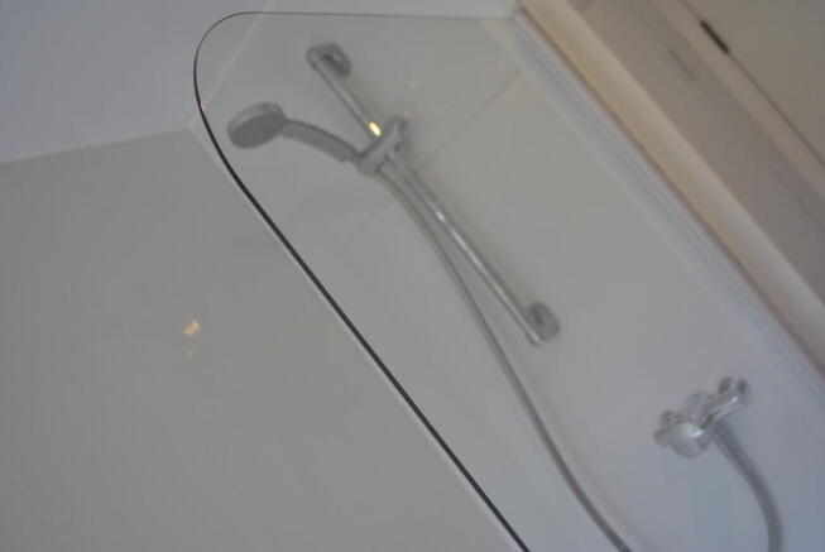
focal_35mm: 33
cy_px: 276
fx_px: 757
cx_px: 412
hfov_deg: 57.2
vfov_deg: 40.1
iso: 200
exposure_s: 1/80
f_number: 4.5
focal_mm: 22
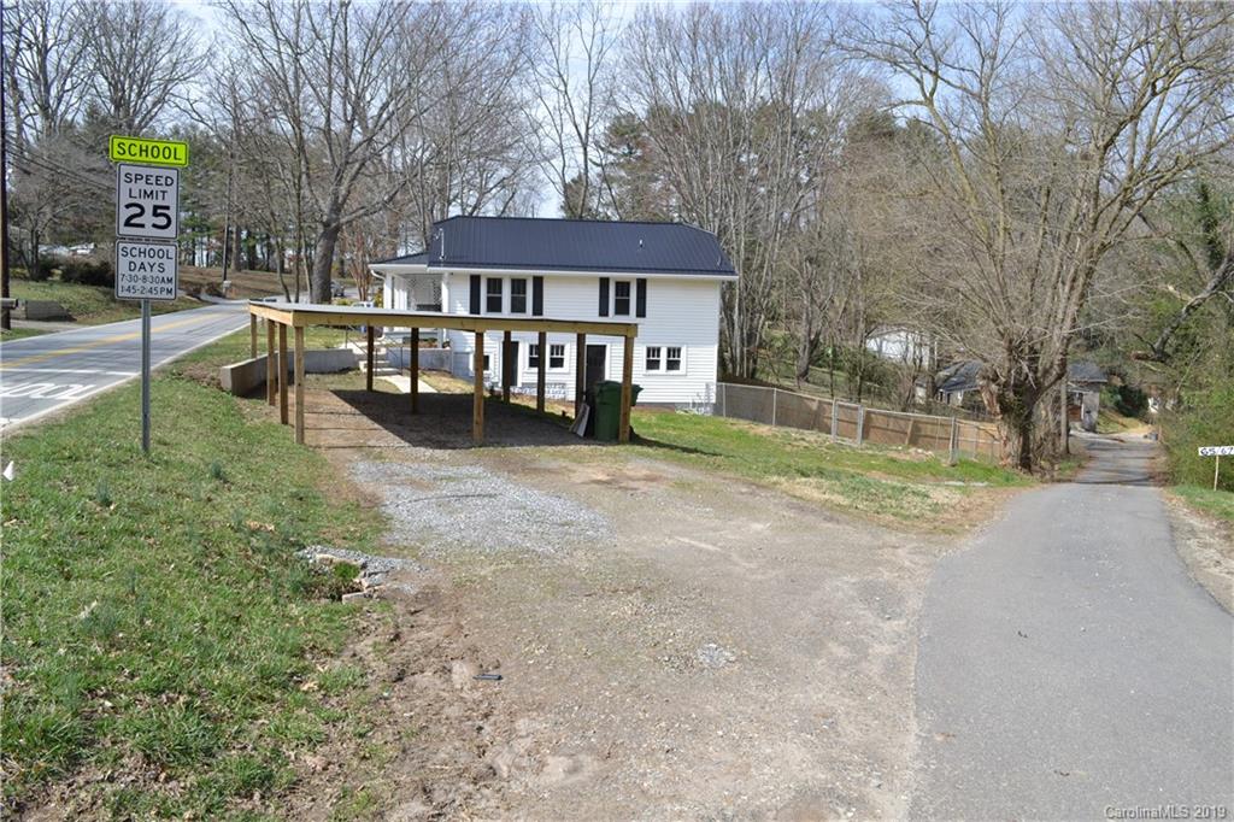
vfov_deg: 47.9
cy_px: 411
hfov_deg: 67.4
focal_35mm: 27
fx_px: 925
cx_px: 617
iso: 100
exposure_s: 1/160
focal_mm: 18
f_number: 7.1
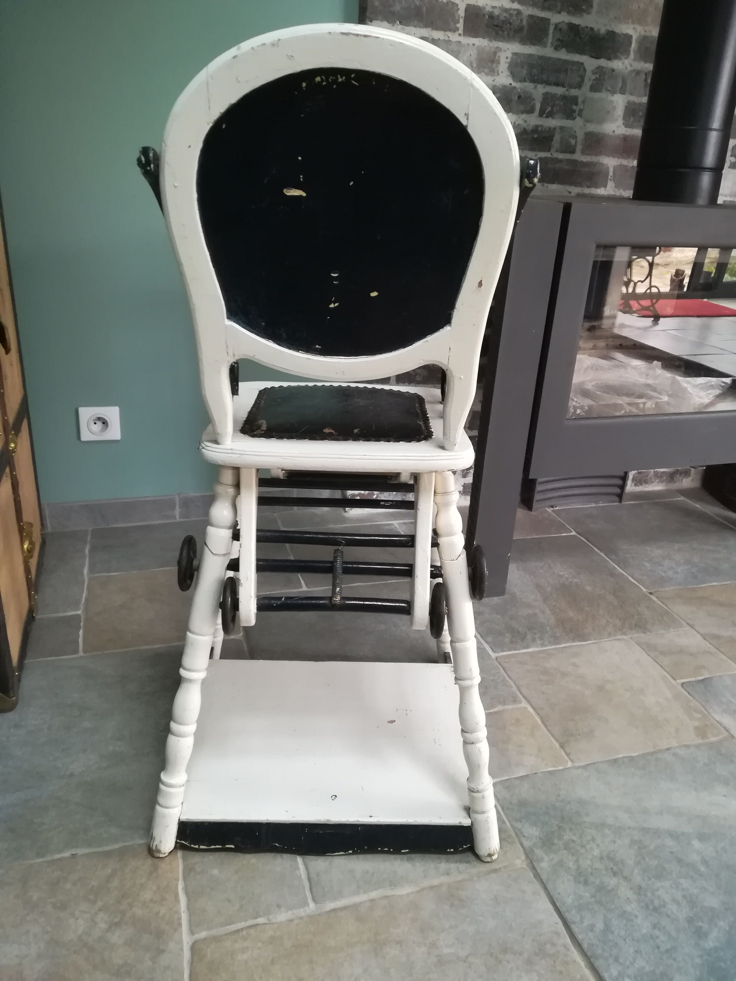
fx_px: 737
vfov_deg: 67.3
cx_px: 368
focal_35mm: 26
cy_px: 490
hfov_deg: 53.1
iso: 400
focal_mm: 3.83
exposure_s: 1/25
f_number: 2.2
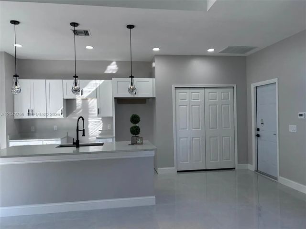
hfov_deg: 67.3
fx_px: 230
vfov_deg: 53.1
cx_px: 153
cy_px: 114
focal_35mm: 26
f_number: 1.5
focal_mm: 5.7
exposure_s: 1/214
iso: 50
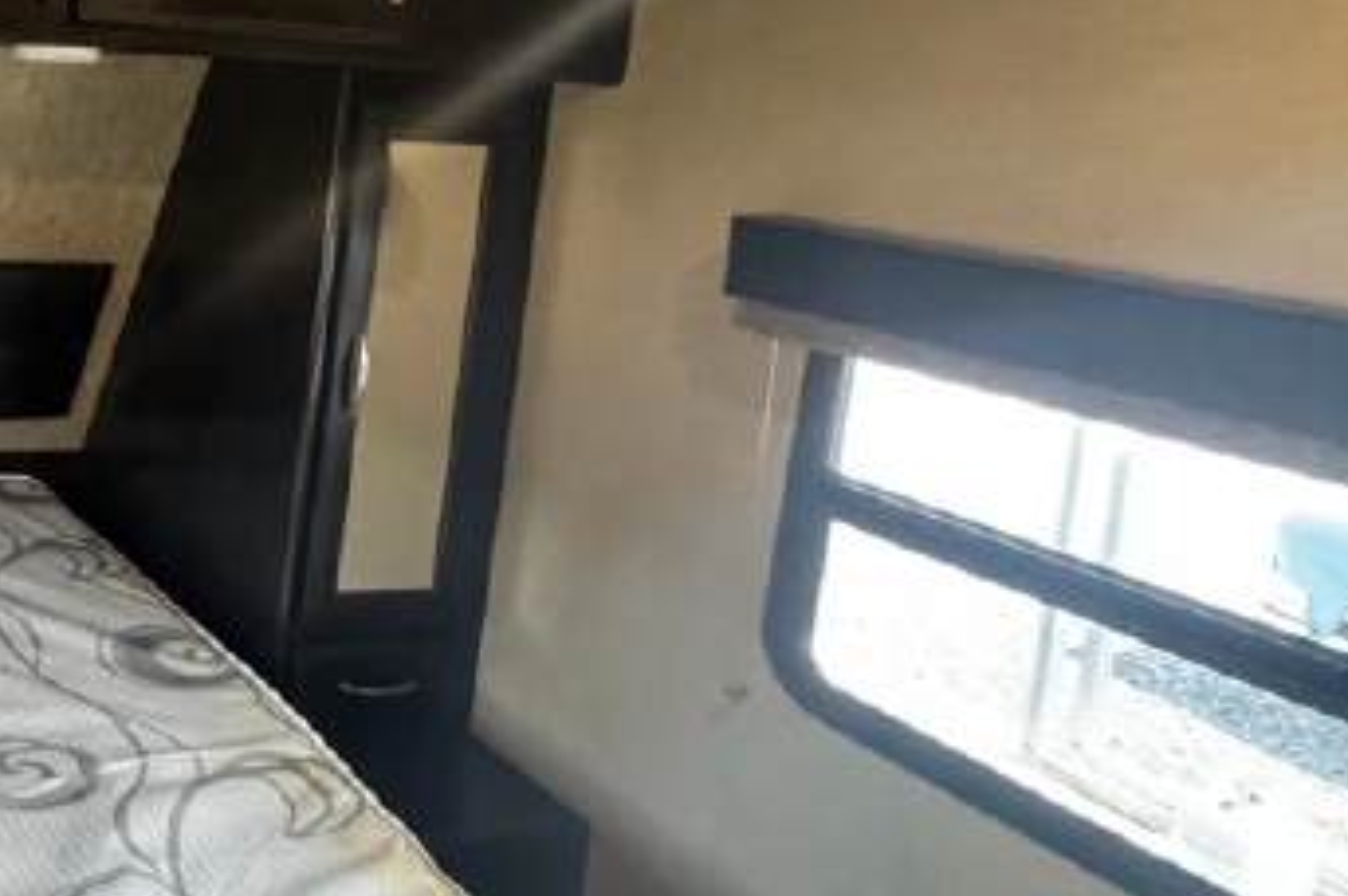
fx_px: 1272
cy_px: 193
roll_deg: -3.5
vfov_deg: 37.6
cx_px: -134
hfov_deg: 43.4
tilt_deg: -5.2
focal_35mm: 34
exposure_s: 1/60
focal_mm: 2.22
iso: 1250
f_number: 2.2
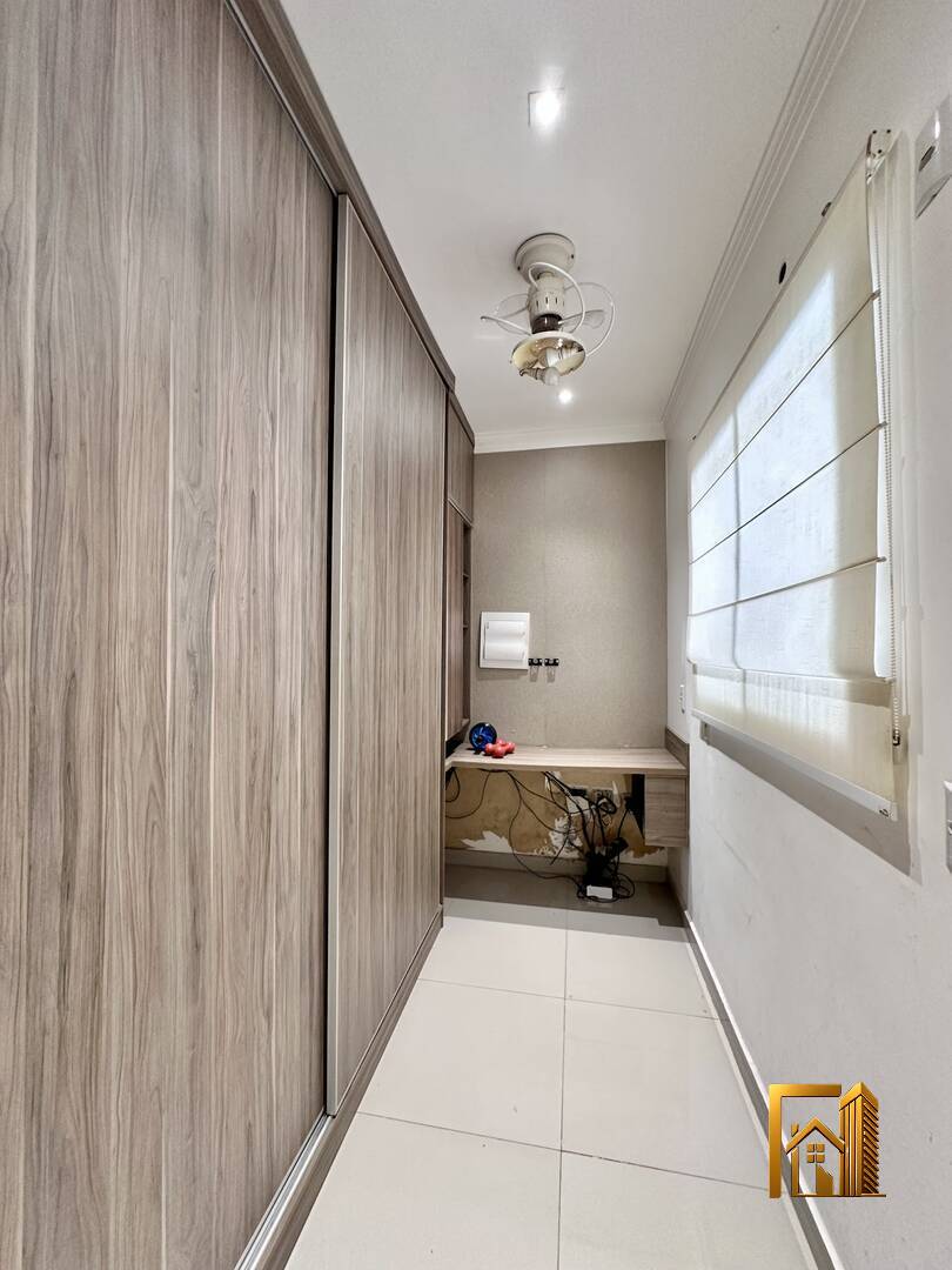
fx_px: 513
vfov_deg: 102.1
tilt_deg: +3.2
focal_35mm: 14
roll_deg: -1.1
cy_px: 635
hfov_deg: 85.7
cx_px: 476
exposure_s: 1/60
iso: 250
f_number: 2.2
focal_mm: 2.22
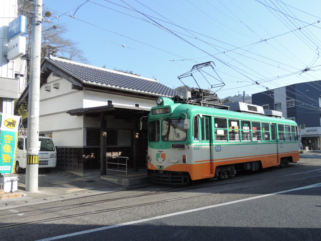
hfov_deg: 60.0
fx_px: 278
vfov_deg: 46.8
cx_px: 160
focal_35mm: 30
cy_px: 120
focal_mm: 5.3
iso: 80
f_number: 3.1
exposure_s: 1/500
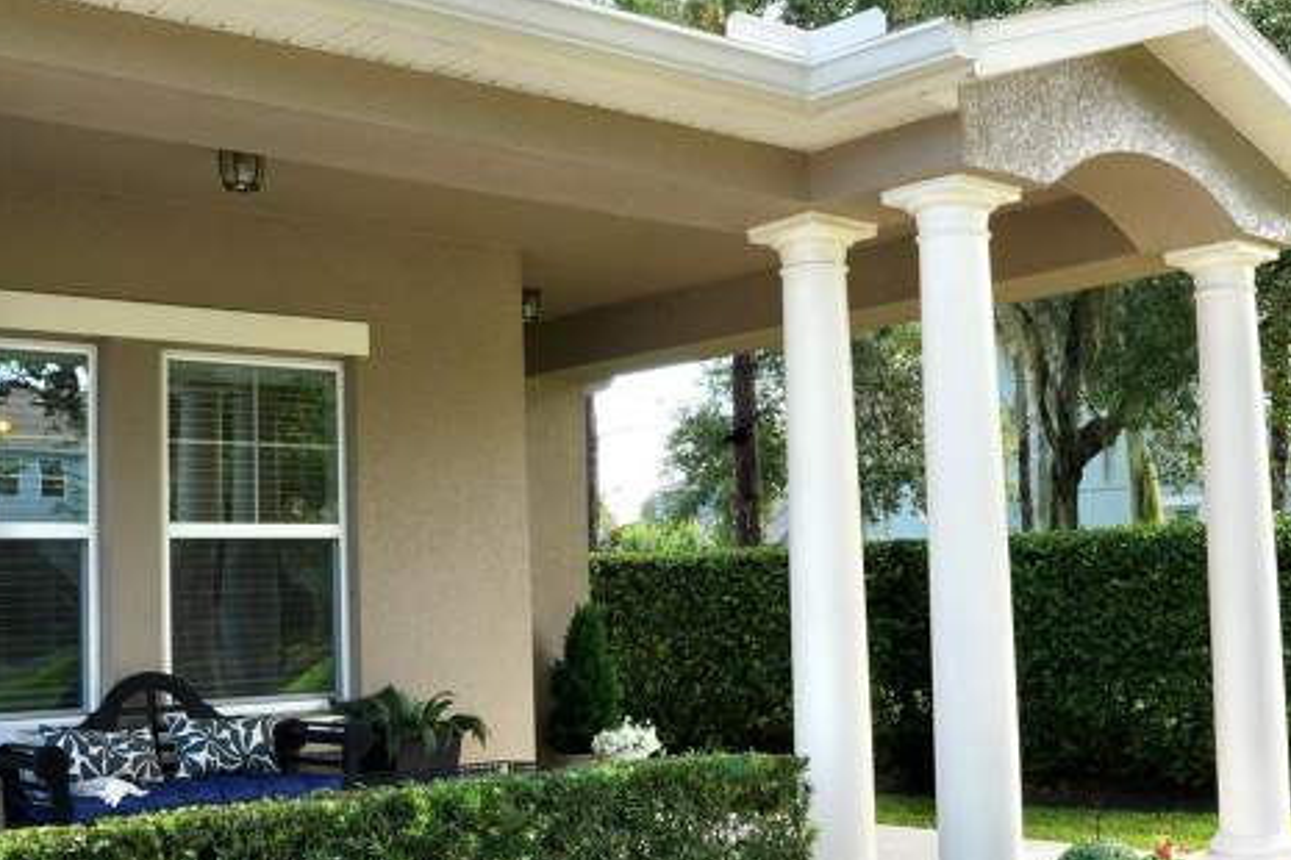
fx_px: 1542
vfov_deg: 31.1
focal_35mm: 43
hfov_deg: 45.3
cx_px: 566
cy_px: 509
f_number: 18
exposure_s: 1/6
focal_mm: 25
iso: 100
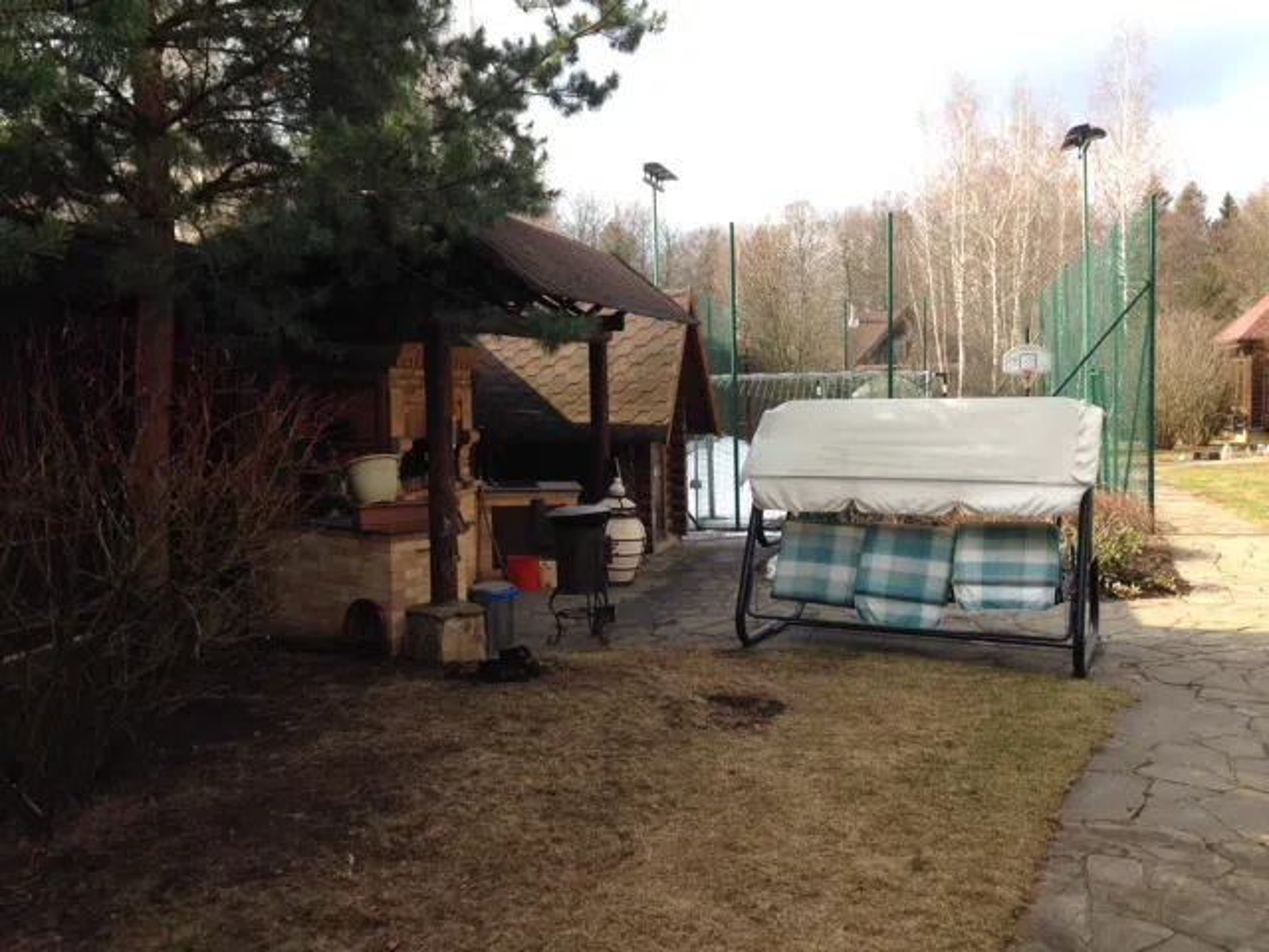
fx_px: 1210
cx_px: 634
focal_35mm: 33
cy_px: 476
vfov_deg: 42.9
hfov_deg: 55.4
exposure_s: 1/414
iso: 50
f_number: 2.4
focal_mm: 4.12
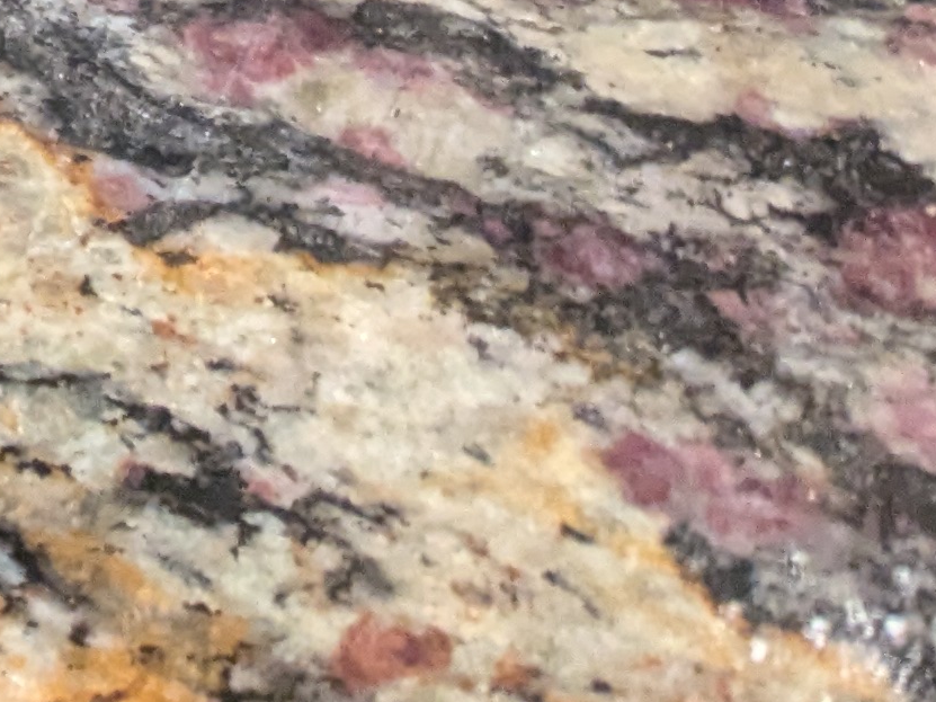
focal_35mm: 131
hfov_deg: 12.1
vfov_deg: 10.1
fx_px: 3542
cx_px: -1294
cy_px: -900
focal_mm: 4.38
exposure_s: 1/30
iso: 472
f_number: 1.73
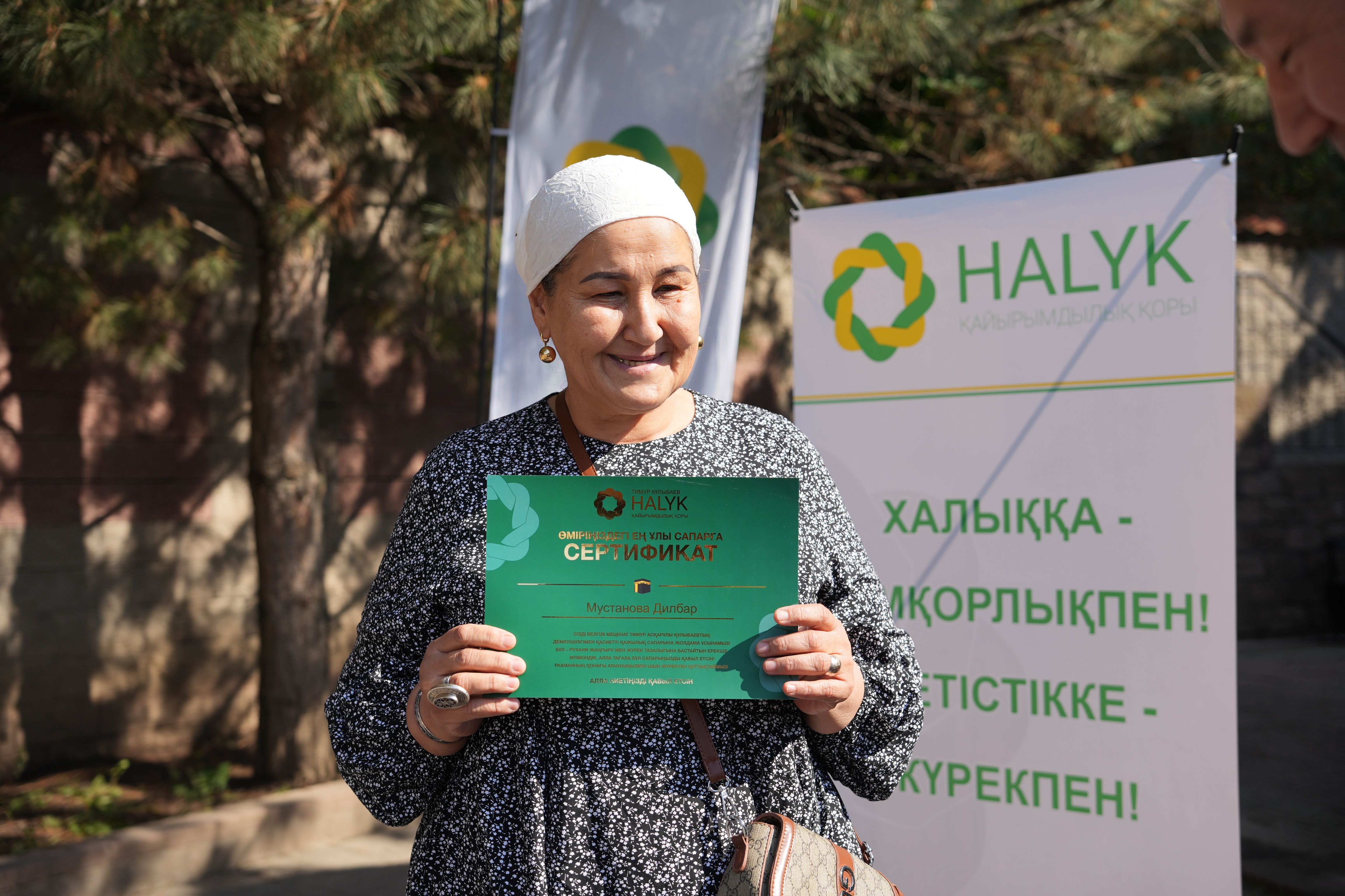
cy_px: 448
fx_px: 1692
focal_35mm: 45
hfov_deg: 43.3
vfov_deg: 29.7
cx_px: 672
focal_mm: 45.3
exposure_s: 1/640
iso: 100
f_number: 4
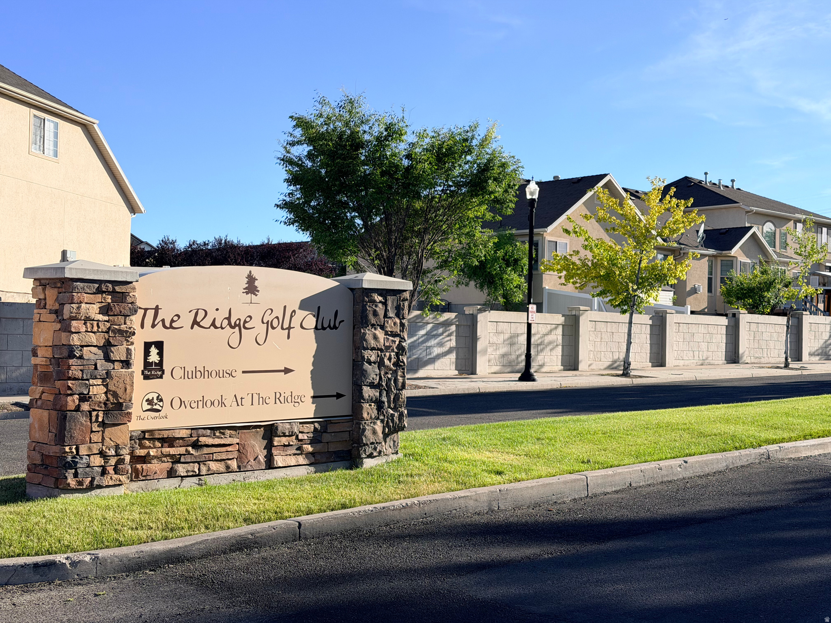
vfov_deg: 30.3
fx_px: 1152
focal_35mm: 48
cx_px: 416
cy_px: 312
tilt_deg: +2.0
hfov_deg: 39.7
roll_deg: -1.0
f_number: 1.78
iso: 64
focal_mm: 6.76
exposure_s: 1/3704
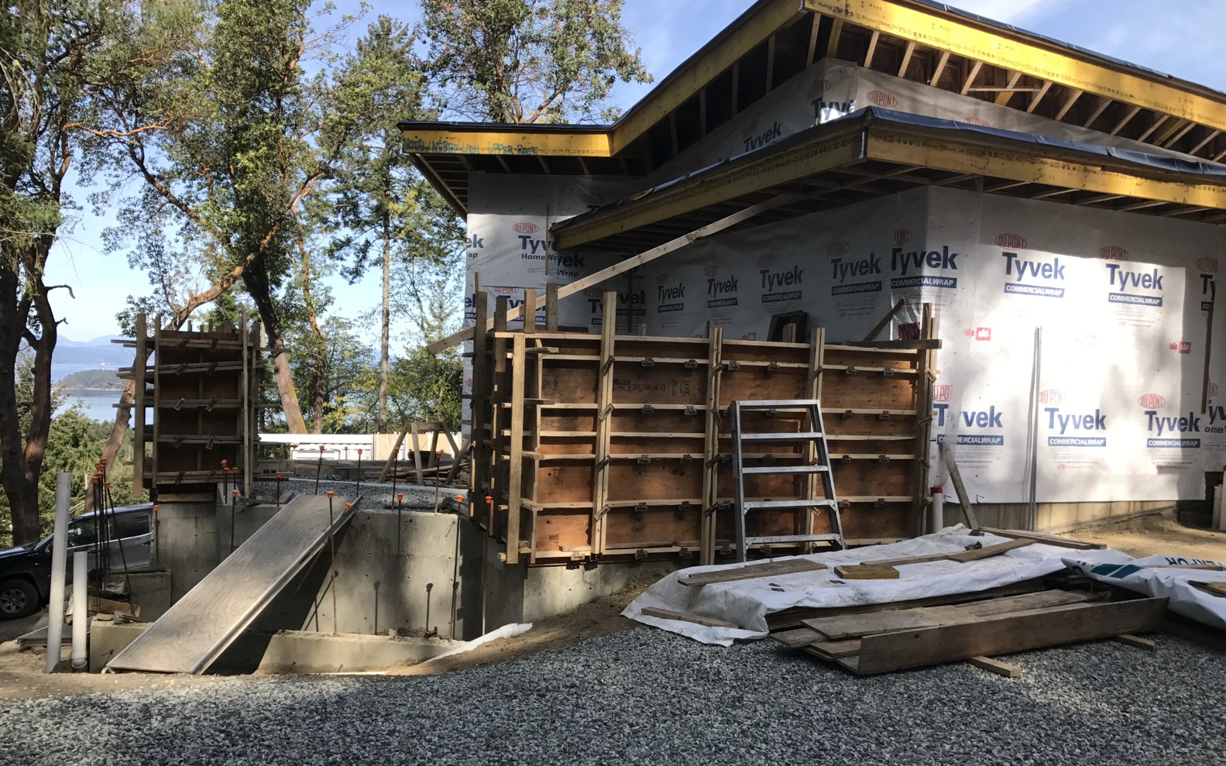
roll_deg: -1.3
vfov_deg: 41.8
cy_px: 425
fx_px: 1002
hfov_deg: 62.9
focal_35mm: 30
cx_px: 615
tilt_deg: -3.1
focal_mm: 3.99
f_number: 1.8
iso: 20
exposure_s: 1/1053
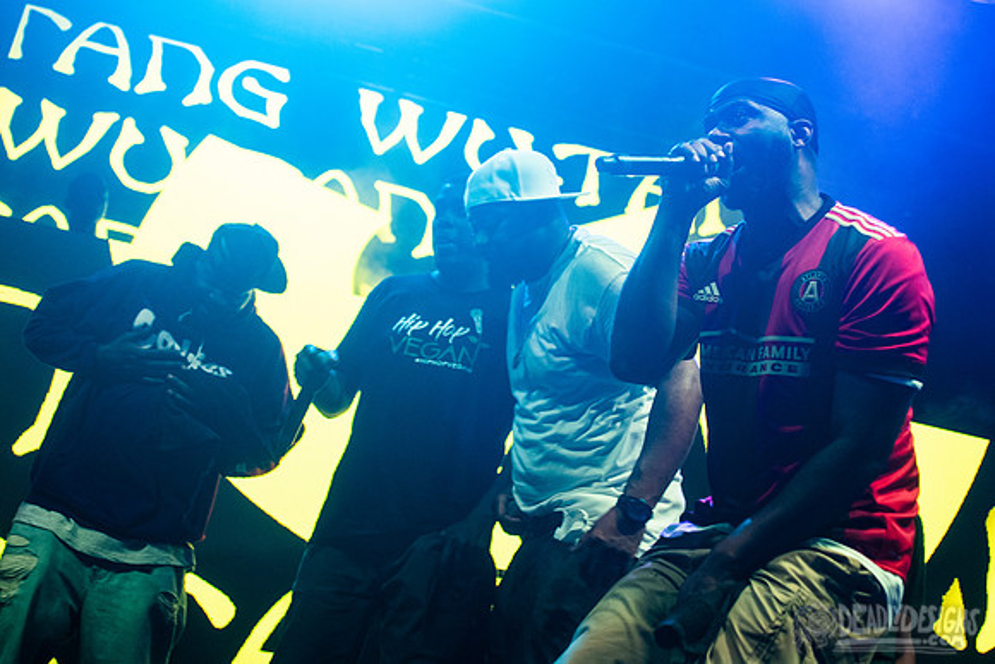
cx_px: 516
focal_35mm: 53
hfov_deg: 37.7
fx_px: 1455
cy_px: 267
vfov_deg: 25.7
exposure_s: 1/250
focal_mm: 44
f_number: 3.5
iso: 2000
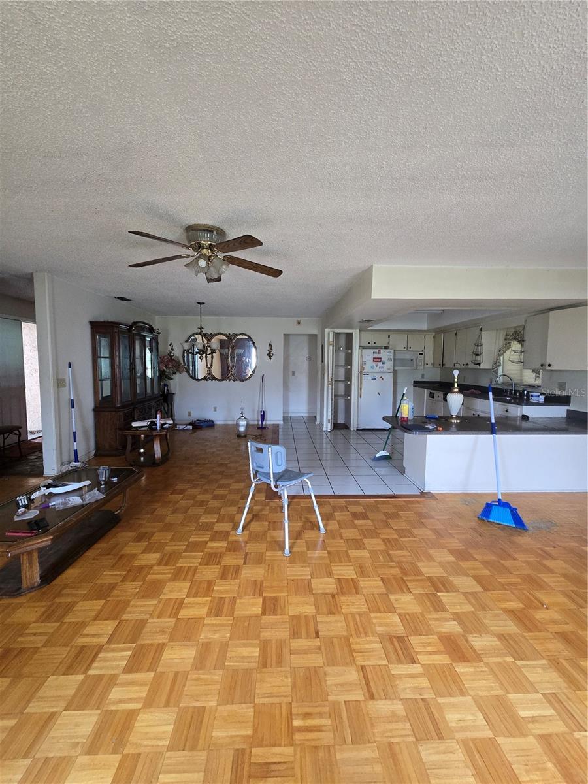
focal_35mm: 13
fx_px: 294
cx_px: 294
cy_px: 392
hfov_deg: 89.9
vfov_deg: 106.2
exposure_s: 1/60
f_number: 2.2
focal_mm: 2.2
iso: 400
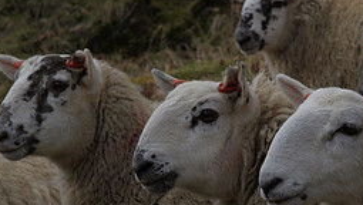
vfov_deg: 4.1
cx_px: 268
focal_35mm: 297
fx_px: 2861
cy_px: 142
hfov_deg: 7.3
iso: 200
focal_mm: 60
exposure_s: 1/250
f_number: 8
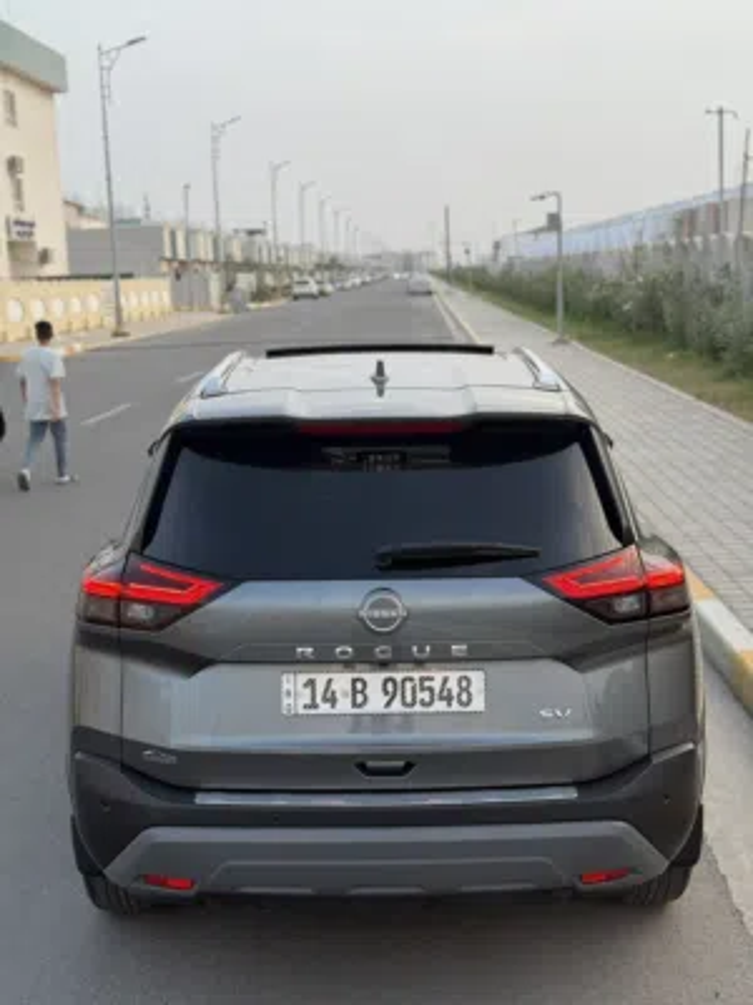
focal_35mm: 48
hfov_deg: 30.3
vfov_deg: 39.7
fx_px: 1392
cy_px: 502
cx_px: 376
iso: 64
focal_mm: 6.76
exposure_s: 1/131
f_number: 1.78
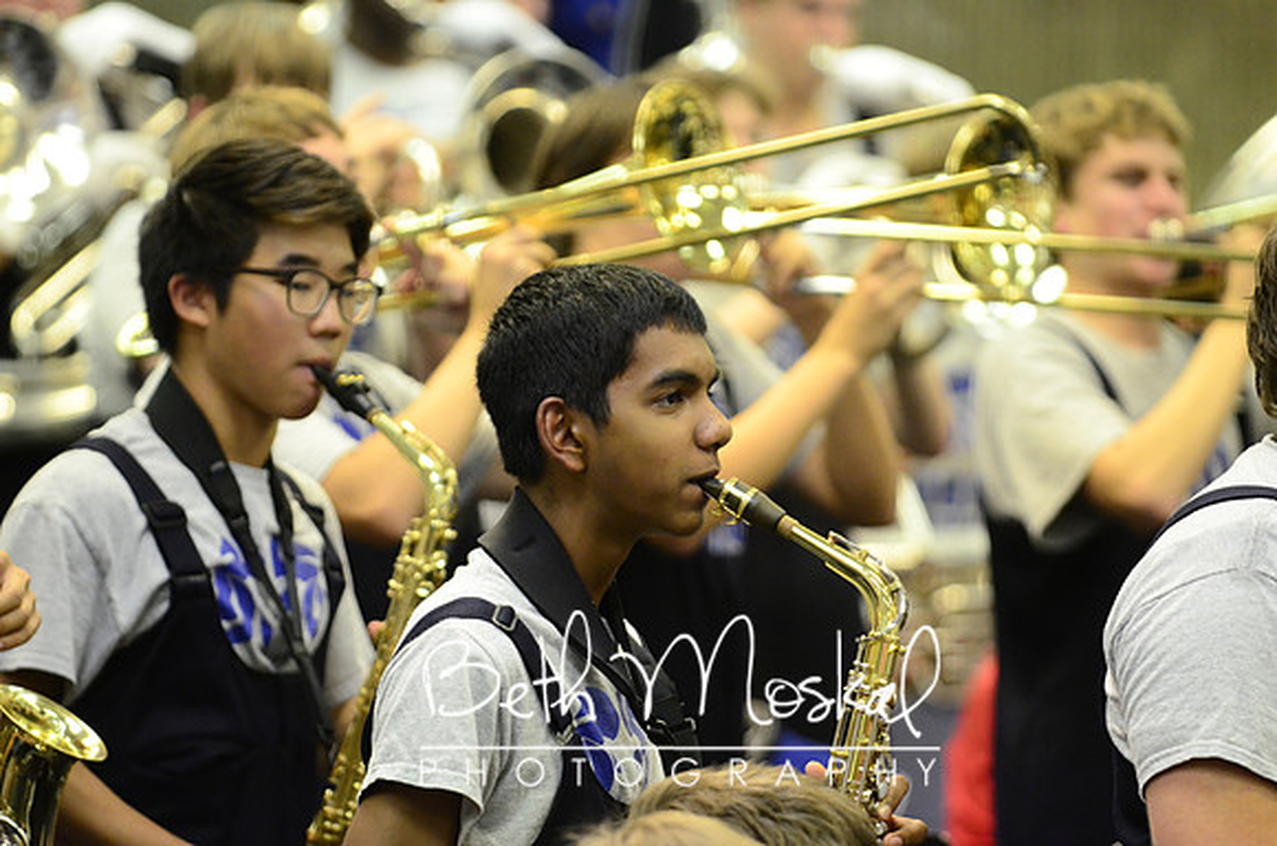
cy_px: 423
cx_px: 638
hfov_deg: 8.3
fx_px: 8760
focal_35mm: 248
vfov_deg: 5.5
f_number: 2.8
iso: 3200
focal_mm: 165
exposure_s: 1/250
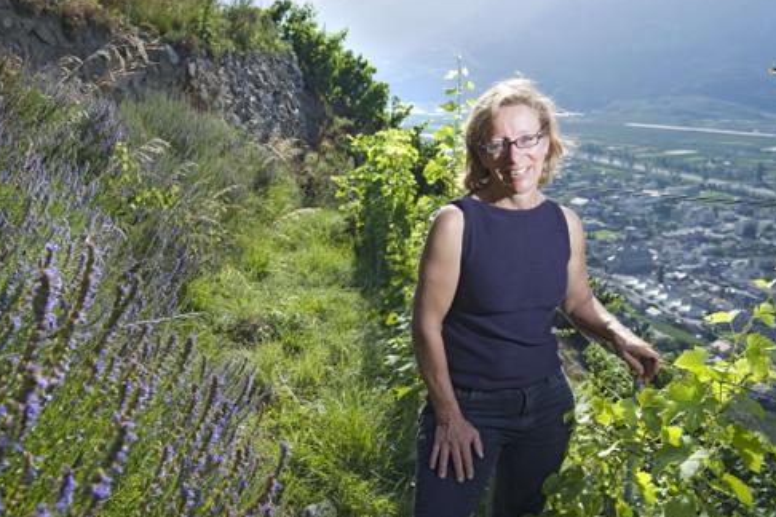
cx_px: 393
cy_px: 258
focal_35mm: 36
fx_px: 776
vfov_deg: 36.9
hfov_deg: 53.1
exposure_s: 1/250
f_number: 10
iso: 100
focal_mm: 35
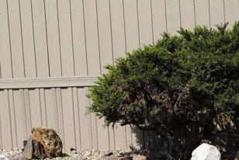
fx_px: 618
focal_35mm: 93
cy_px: 56
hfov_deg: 21.8
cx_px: 155
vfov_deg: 14.7
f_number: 5
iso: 100
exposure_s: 1/800
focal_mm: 28
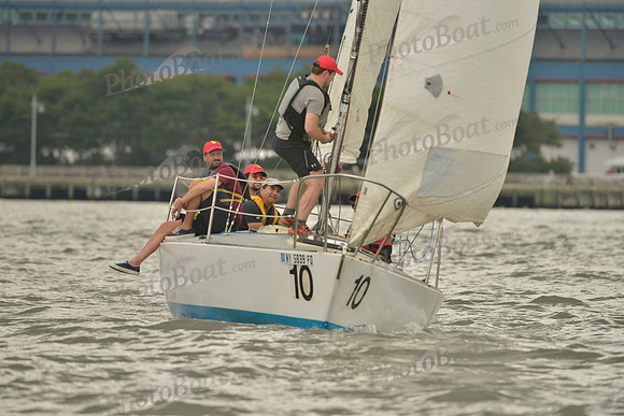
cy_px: 208
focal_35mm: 400
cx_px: 312
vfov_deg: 3.4
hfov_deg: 5.2
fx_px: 6935
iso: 400
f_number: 5.6
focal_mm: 400
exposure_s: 1/1250
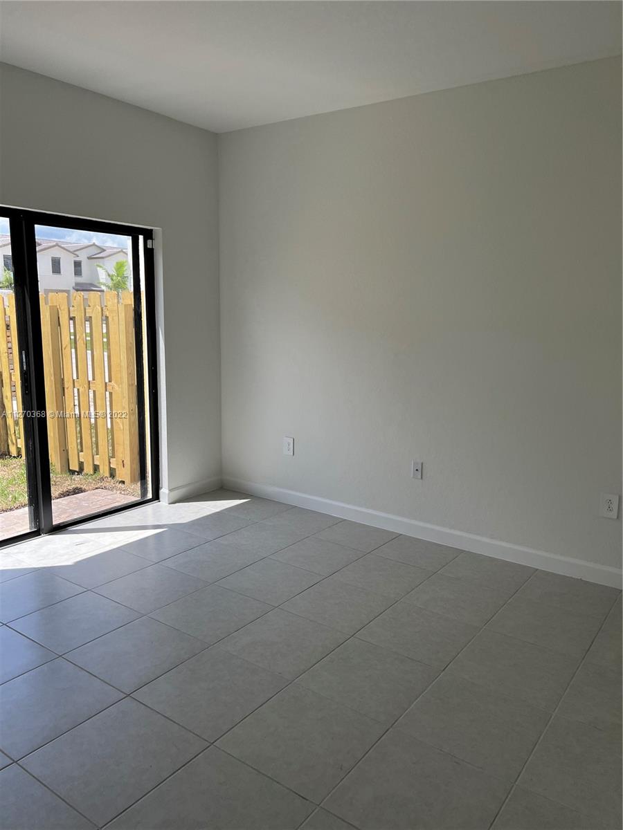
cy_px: 415
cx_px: 312
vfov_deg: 67.3
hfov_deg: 53.1
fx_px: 624
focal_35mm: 26
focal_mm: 5.7
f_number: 1.5
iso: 50
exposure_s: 1/666
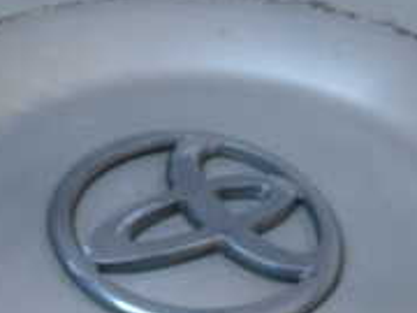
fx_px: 1205
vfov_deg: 13.9
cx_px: 86
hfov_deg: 19.4
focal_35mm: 100
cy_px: 471
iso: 100
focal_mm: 5.4
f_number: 2.3
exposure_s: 1/320
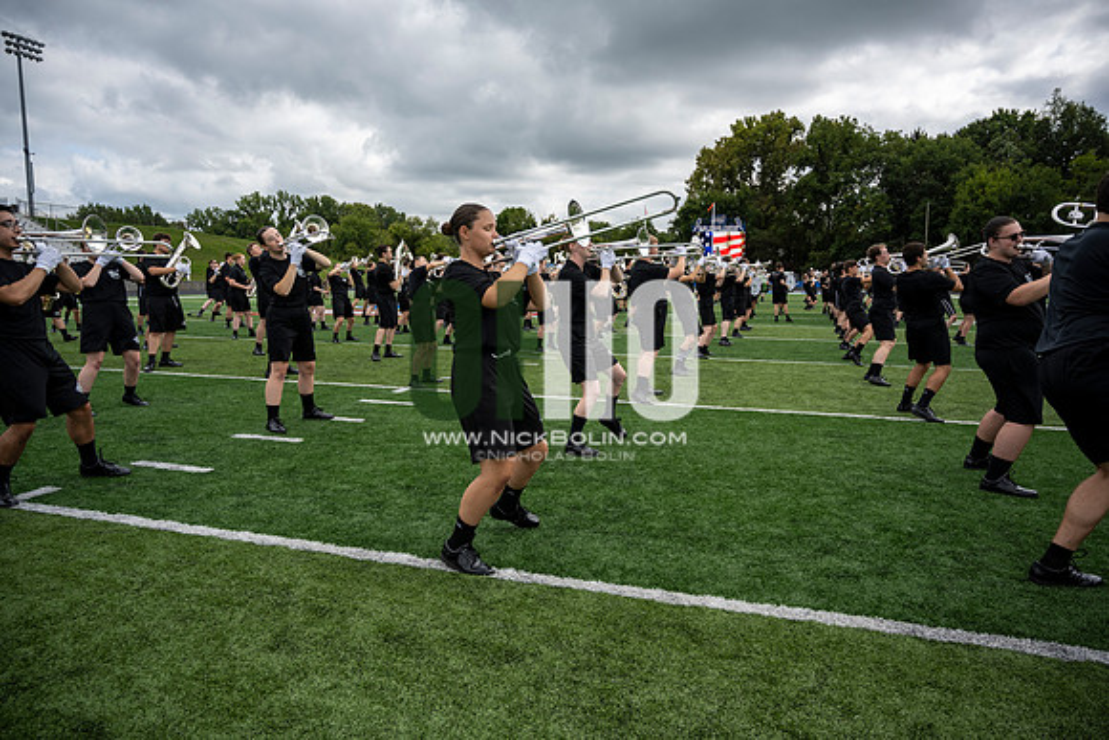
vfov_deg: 53.2
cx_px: 554
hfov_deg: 73.7
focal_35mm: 24
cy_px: 370
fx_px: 739
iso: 160
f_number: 4
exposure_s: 1/800
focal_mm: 24
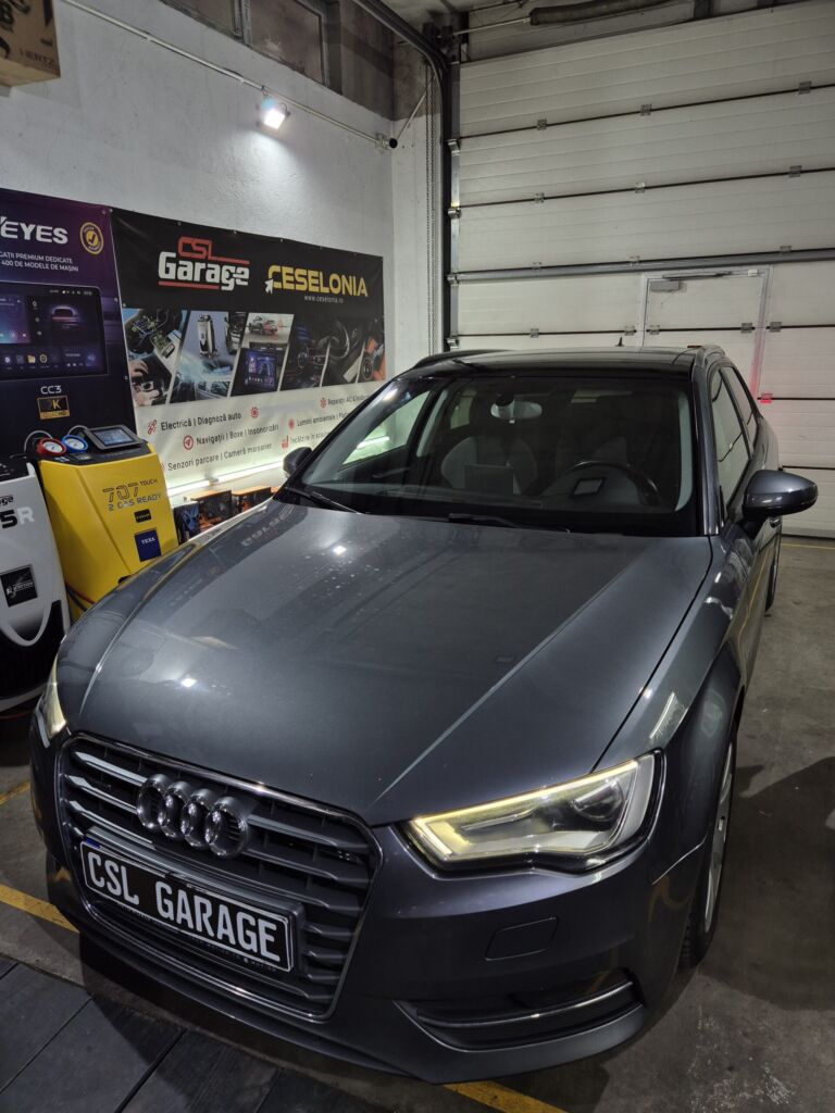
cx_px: 418
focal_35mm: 23
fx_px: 740
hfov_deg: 58.9
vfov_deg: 73.9
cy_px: 556
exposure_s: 1/100
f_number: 1.8
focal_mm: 5.4
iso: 80
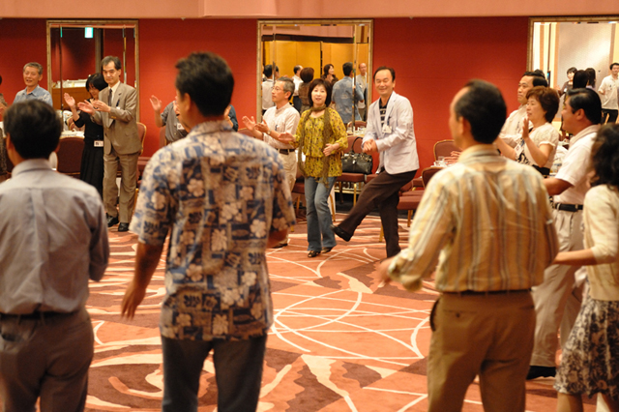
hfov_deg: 28.9
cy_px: 206
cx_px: 310
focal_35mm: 70
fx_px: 1203
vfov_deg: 19.4
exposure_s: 1/60
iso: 6400
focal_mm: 70
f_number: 4
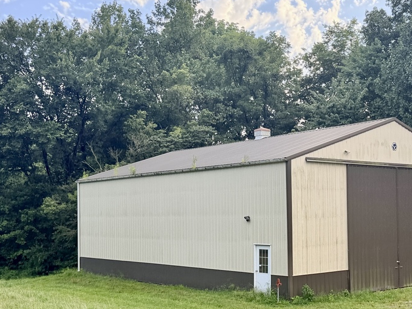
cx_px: 320
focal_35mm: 51
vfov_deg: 28.4
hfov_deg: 36.4
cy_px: 195
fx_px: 607
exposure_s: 1/607
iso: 80
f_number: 1.78
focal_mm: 6.76
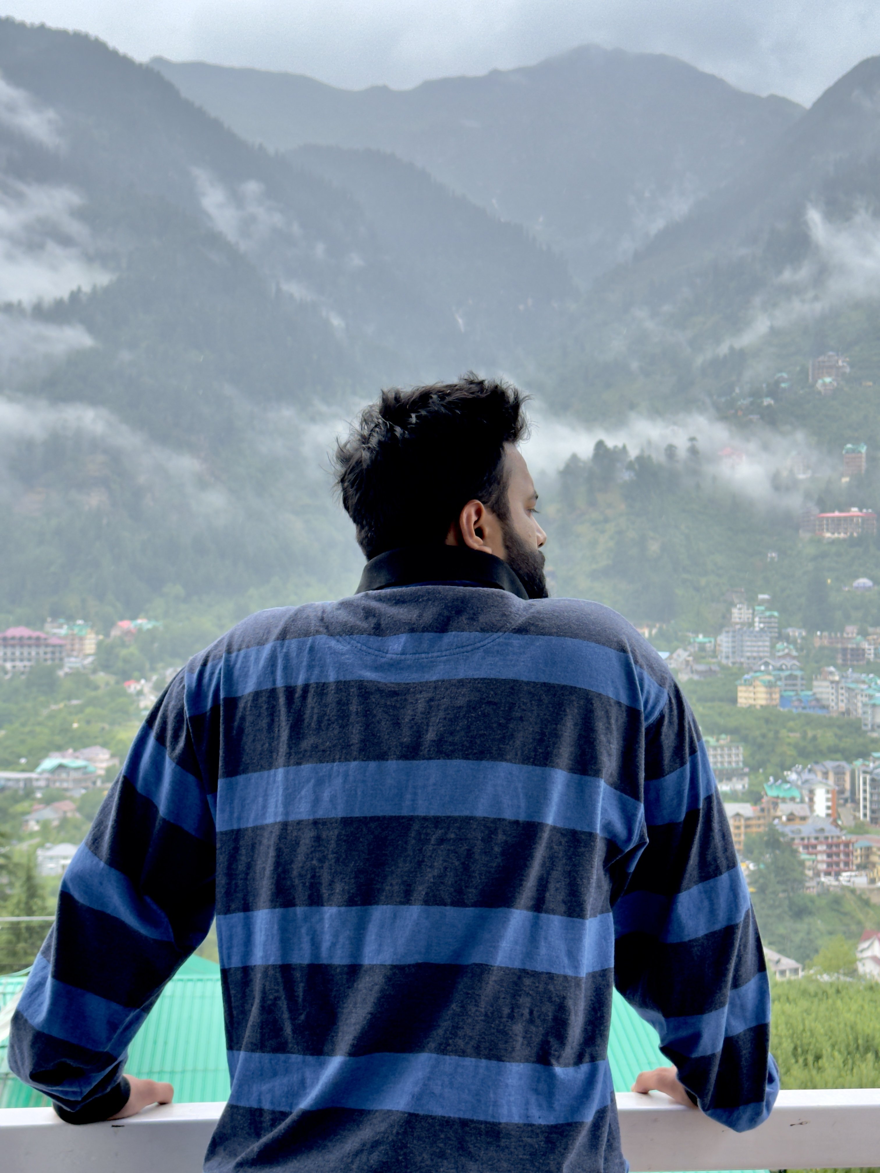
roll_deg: -1.2
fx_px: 1627
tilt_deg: +0.6
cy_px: 586
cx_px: 440
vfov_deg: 39.7
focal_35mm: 48
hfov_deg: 30.3
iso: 100
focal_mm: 6.76
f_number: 1.78
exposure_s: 1/693
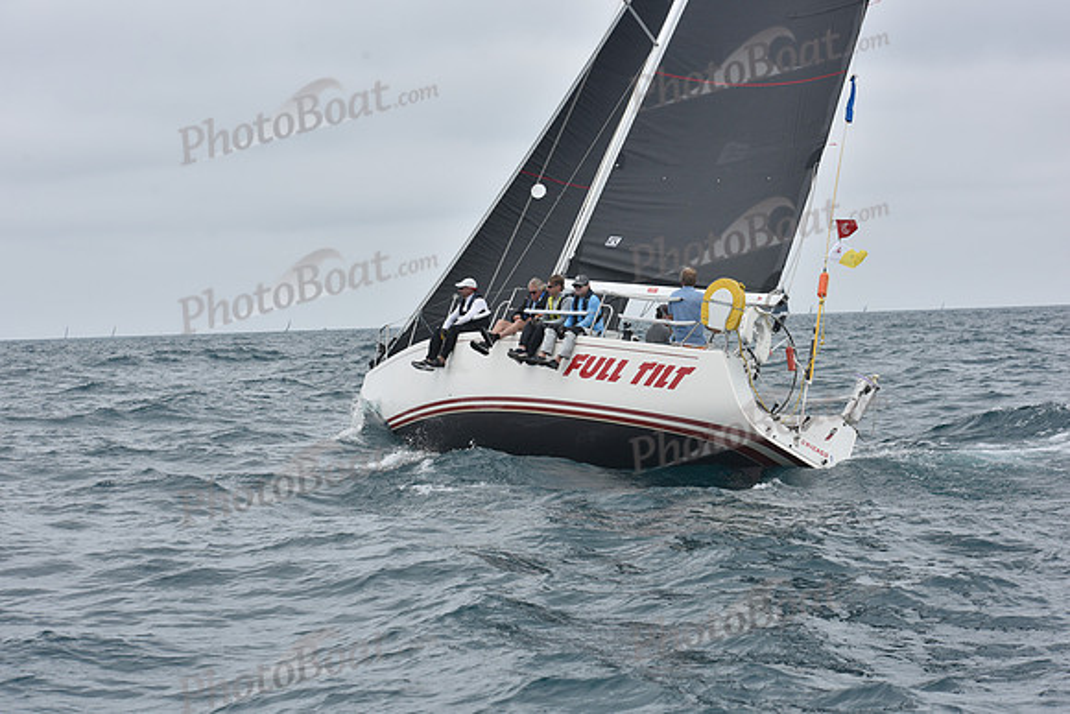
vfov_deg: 15.9
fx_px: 2557
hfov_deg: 23.6
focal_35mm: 86
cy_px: 357
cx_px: 535
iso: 250
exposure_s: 1/800
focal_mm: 86
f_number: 9
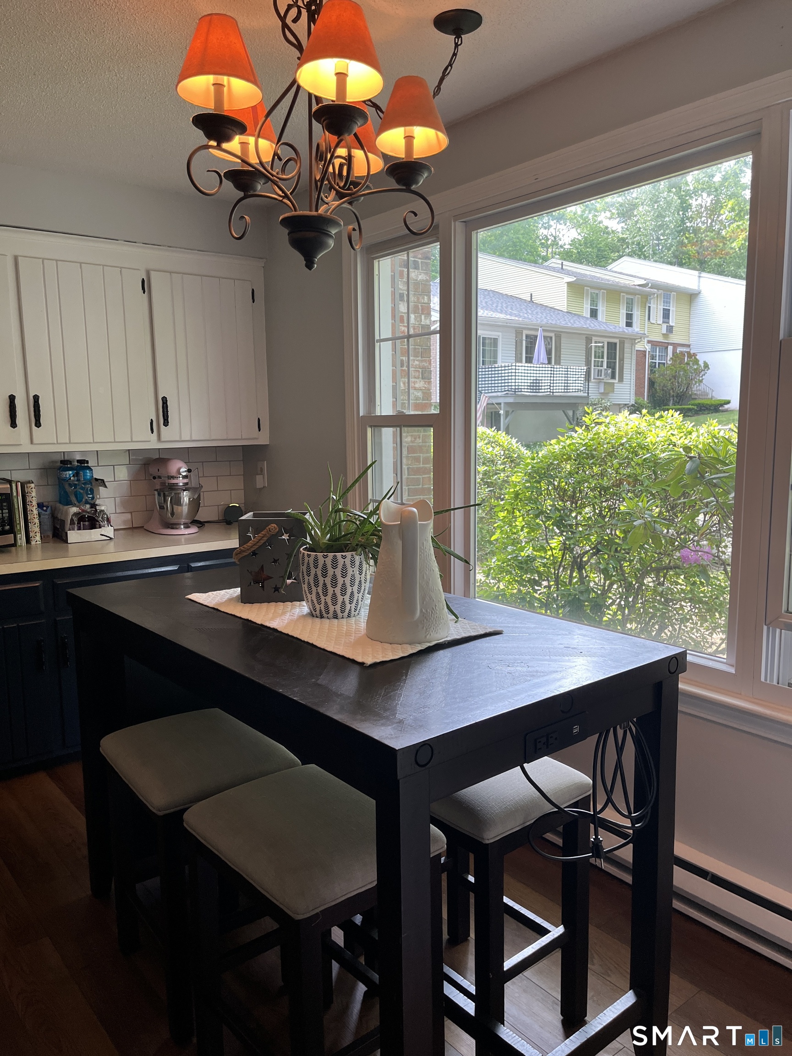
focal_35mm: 26
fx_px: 793
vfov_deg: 67.3
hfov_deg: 53.1
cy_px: 528
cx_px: 396
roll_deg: +1.3
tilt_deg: -9.0
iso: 80
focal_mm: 5.1
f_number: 1.6
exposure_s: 1/120
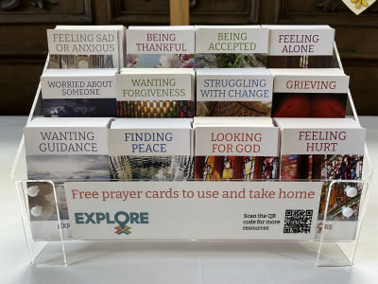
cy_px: 142
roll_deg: -0.2
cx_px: 189
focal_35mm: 26
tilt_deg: -18.6
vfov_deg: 53.1
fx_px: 284
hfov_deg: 67.3
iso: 80
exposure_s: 1/50
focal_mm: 5.1
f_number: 1.6
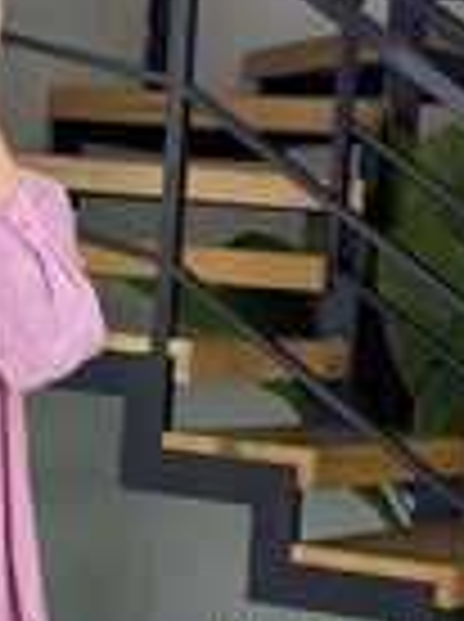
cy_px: 389
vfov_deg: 13.7
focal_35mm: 144
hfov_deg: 10.1
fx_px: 2582
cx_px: -149
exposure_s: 1/151
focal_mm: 6.76
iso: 50
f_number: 1.78
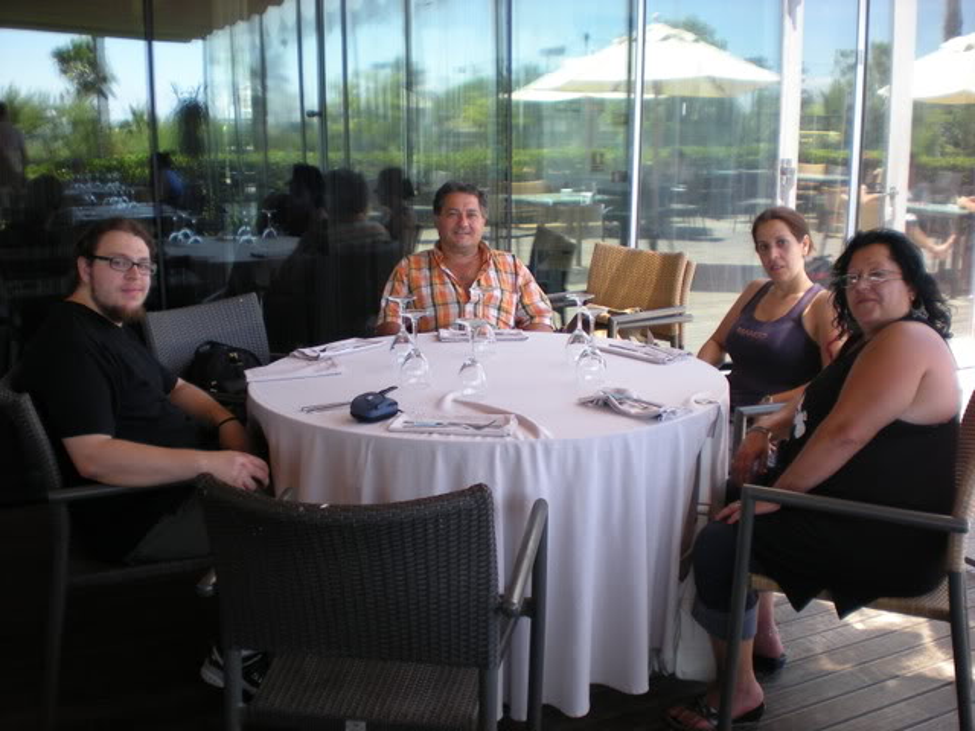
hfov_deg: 49.0
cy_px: 366
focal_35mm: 38
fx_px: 1070
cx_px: 488
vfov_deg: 37.7
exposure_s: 1/58.1
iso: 64
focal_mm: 6.3
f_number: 3.1
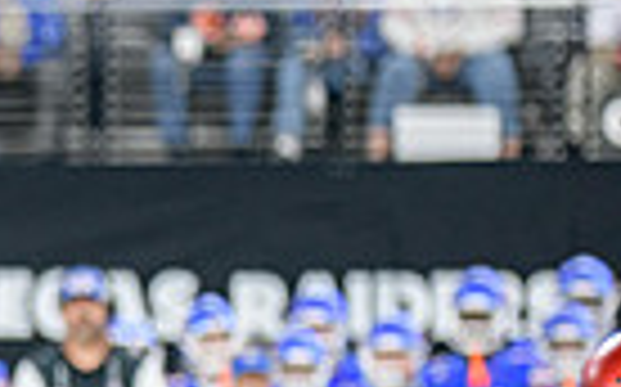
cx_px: -396
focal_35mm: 836
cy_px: 511
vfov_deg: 1.6
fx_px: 14137
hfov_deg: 2.5
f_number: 2.8
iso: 1000
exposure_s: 1/400
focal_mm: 195
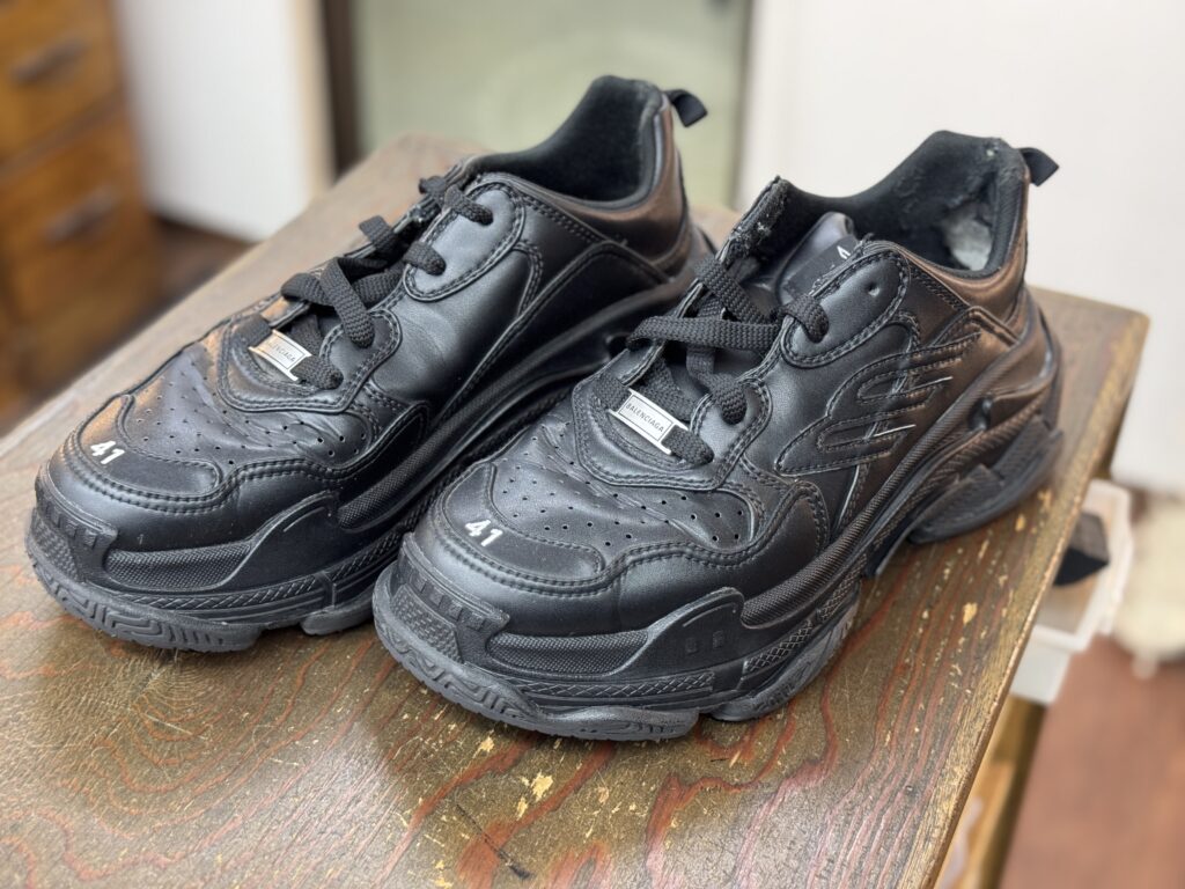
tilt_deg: -37.2
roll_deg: -1.7
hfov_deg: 39.7
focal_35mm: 48
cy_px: 444
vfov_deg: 30.3
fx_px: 1643
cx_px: 592
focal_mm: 6.76
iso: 250
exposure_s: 1/40
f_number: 1.78
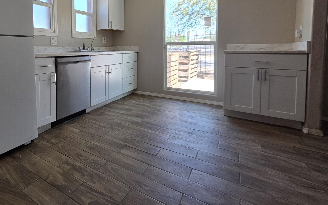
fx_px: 170
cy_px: 58
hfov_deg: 84.3
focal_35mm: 19
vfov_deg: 59.7
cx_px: 104
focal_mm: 2.2
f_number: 1.9
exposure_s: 1/120
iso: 50
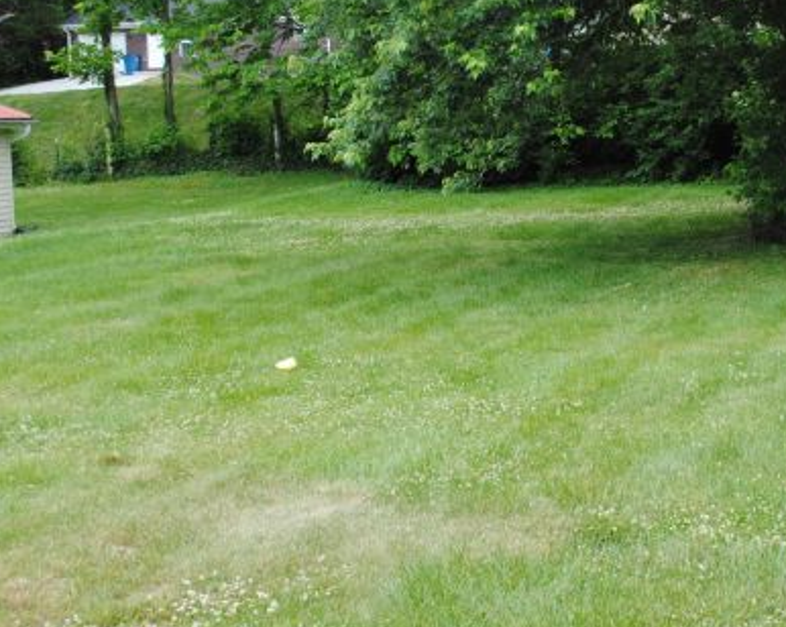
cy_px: 273
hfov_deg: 26.0
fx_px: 1650
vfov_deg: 21.5
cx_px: 693
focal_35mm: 71
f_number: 7.1
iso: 400
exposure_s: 1/200
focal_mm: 26
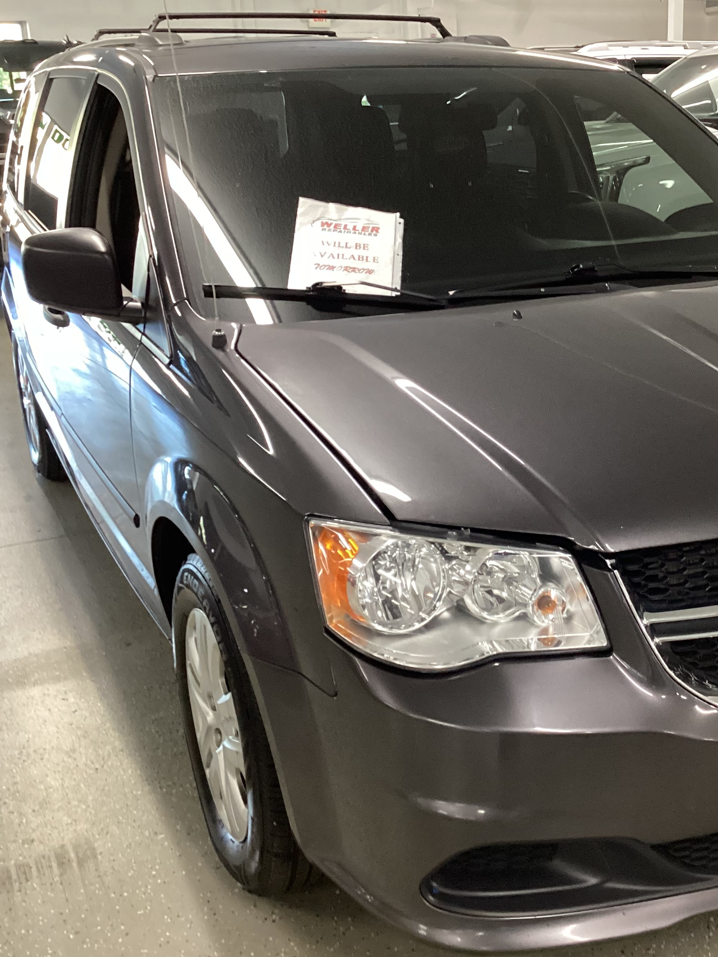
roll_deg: +0.3
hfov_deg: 33.8
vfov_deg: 44.8
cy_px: 479
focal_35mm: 42
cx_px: 518
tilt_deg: -19.9
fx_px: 1161
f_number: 2.4
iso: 250
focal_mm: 3.3
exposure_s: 1/50
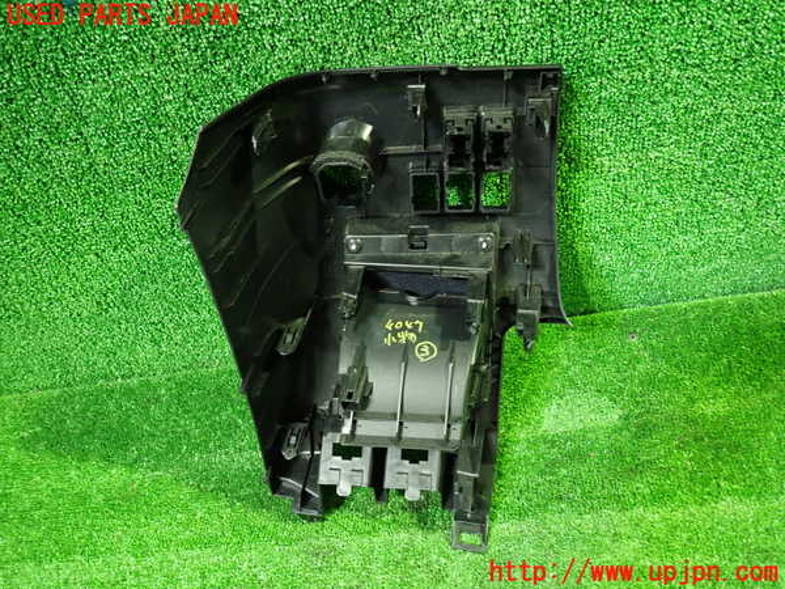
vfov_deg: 54.9
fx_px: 567
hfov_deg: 69.4
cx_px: 392
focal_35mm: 25
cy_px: 294
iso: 800
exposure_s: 1/25
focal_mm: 4.5
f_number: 2
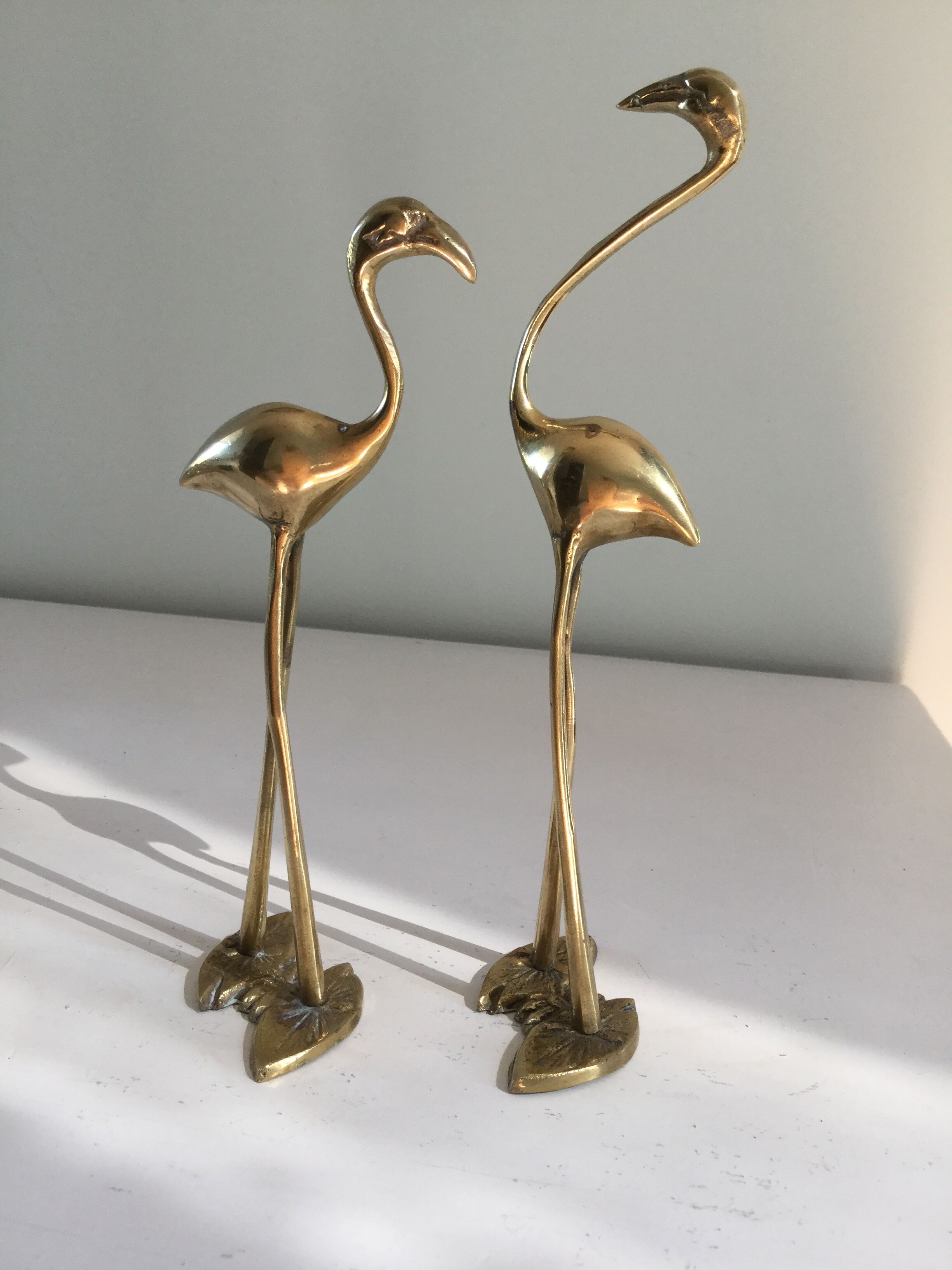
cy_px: 635
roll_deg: -5.0
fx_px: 1137
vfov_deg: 58.4
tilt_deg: -15.5
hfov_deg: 45.4
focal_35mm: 31
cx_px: 476
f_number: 2.4
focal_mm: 3.3
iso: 25
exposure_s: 1/33
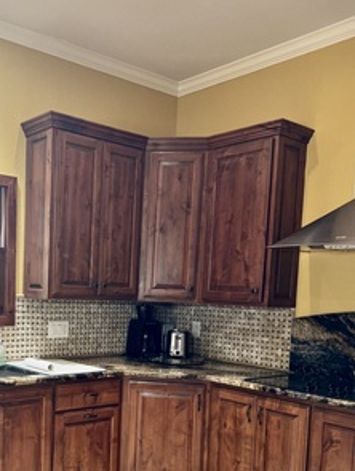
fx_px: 532
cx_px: 80
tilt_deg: -5.0
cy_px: 329
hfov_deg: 35.9
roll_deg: -1.5
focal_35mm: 39
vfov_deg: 46.7
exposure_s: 1/60
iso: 160
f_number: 1.78
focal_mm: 6.76
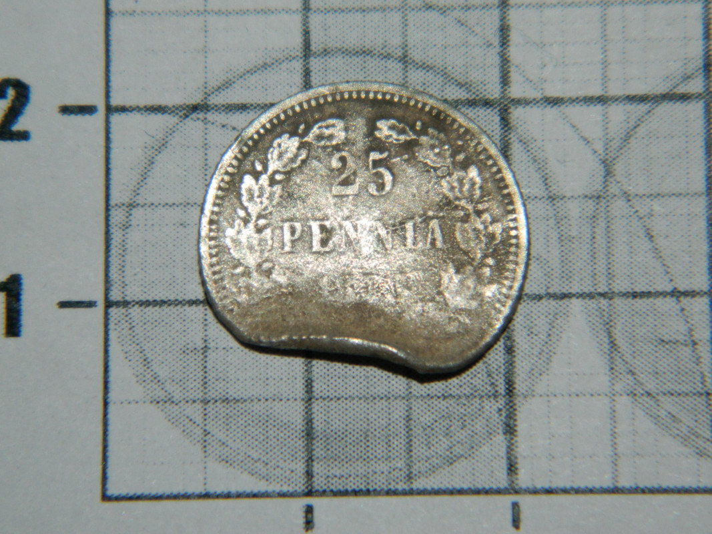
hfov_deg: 11.2
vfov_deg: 8.4
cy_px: 267
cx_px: 356
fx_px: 3640
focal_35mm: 177
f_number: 14.5
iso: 200
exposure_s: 1/80
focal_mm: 31.8
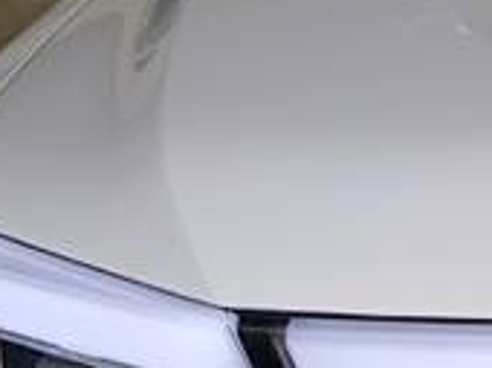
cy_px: 367
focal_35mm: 175
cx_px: 1172
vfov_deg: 8.4
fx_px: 2484
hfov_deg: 9.9
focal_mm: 4.84
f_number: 1.79
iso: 125
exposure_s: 1/100
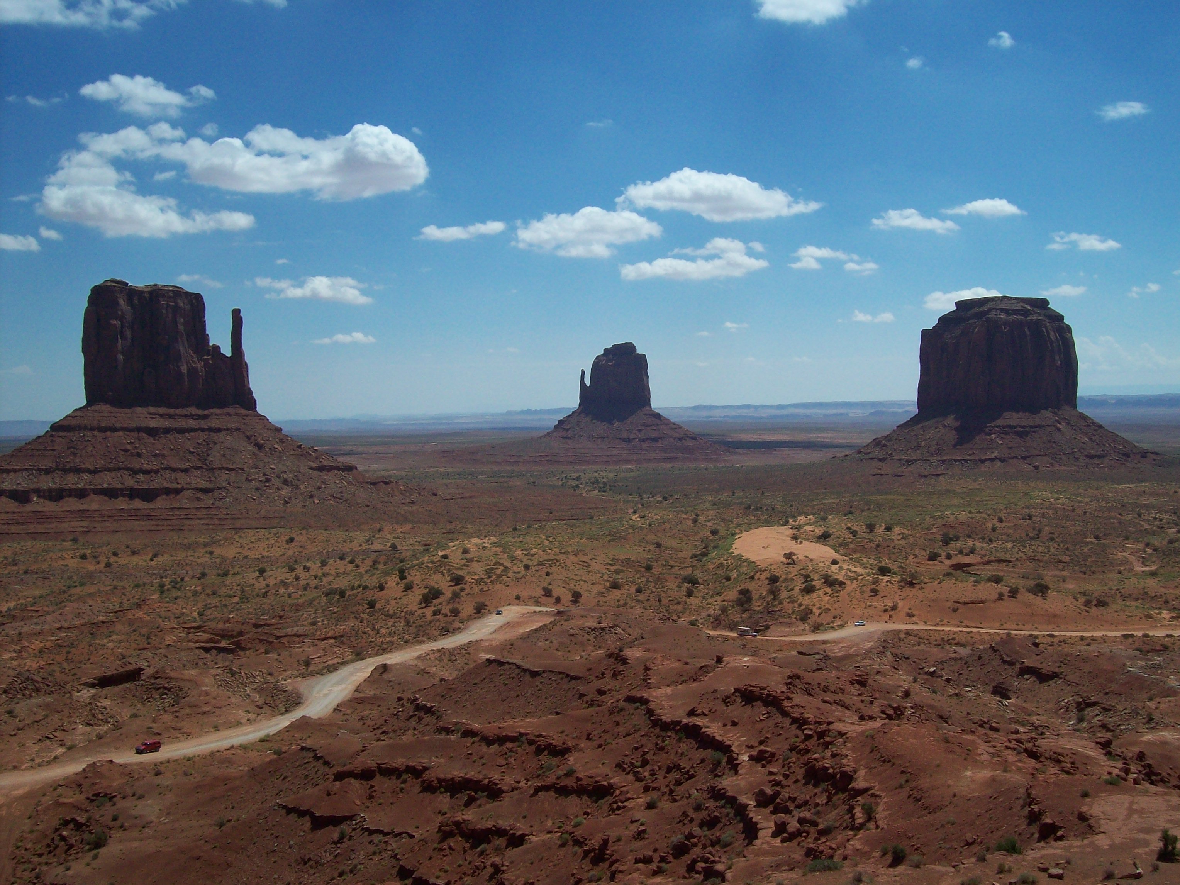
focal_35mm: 36
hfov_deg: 51.4
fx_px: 1227
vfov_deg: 39.7
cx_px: 590
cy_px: 442
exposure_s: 1/1235
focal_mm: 6
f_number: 4.8
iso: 80
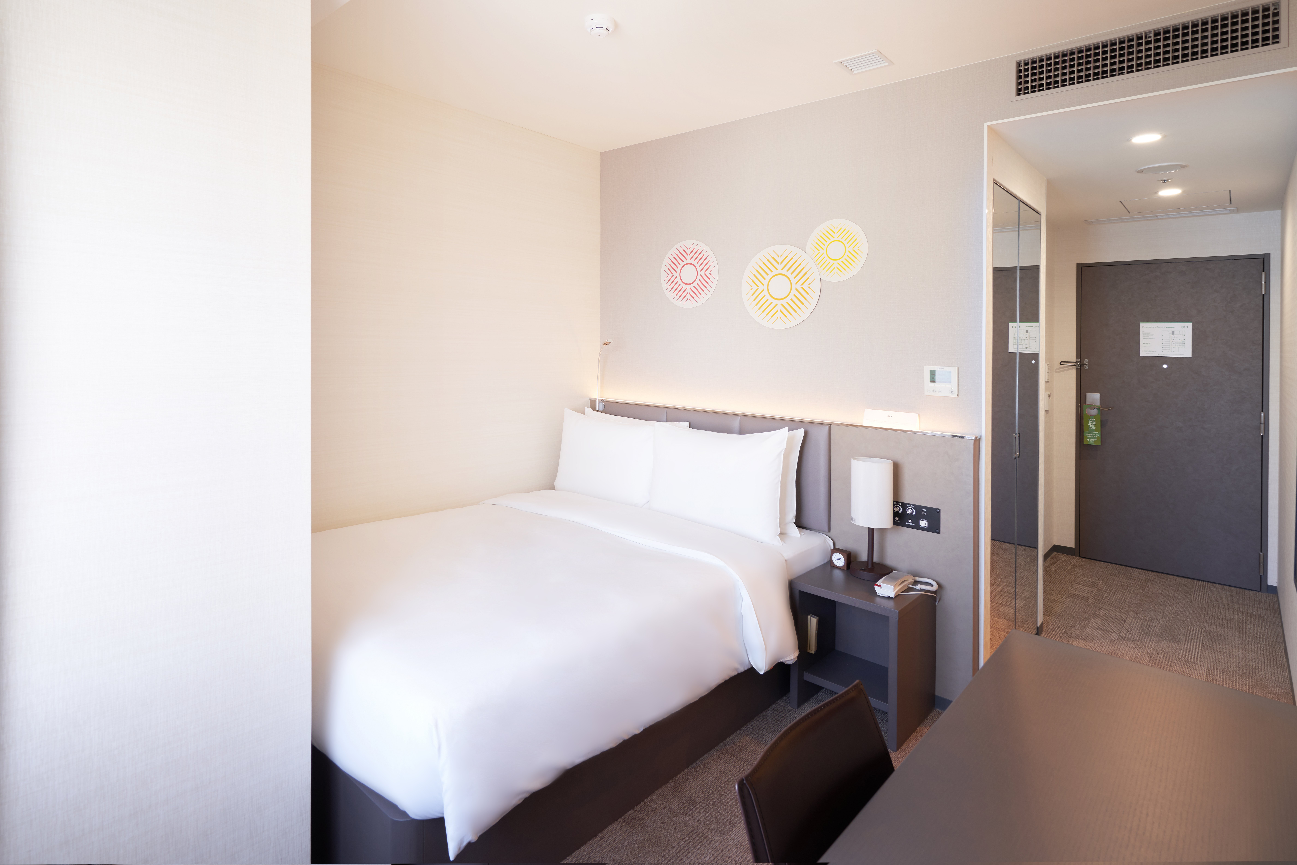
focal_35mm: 16
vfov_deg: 73.7
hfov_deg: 96.7
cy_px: 432
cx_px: 648
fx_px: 576
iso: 100
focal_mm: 16
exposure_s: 1/1.59
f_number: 8
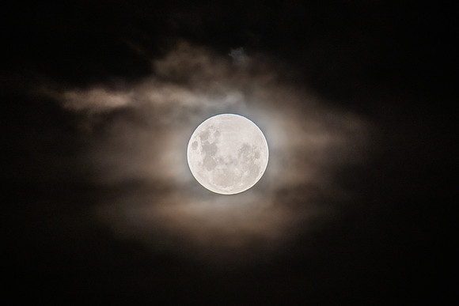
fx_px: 9560
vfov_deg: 1.8
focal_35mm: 750
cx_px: 229
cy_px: 156
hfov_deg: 2.8
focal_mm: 600
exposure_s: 1/160
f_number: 6.3
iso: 400
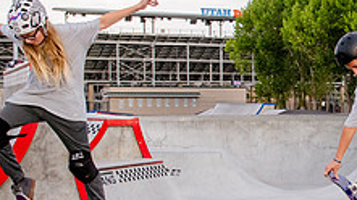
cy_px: 137
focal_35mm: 97
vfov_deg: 12.4
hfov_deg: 21.2
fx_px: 918
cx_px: 368
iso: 2500
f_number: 9
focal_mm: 31
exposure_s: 1/400
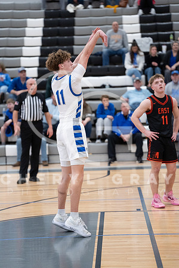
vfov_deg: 17.7
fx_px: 863
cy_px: 134
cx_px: 90
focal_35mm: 116
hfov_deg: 11.8
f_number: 2.8
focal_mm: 115.7
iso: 4000
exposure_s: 1/1000
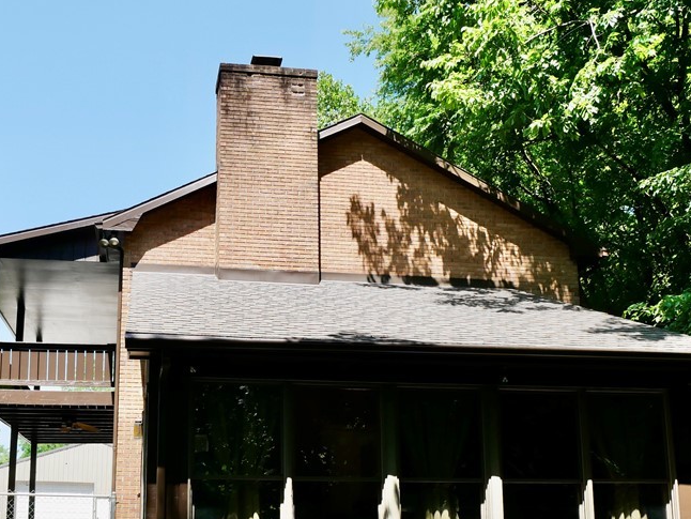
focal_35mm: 38
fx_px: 759
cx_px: 234
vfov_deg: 36.8
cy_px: 392
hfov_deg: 48.2
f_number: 6.3
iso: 200
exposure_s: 1/320
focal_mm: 12
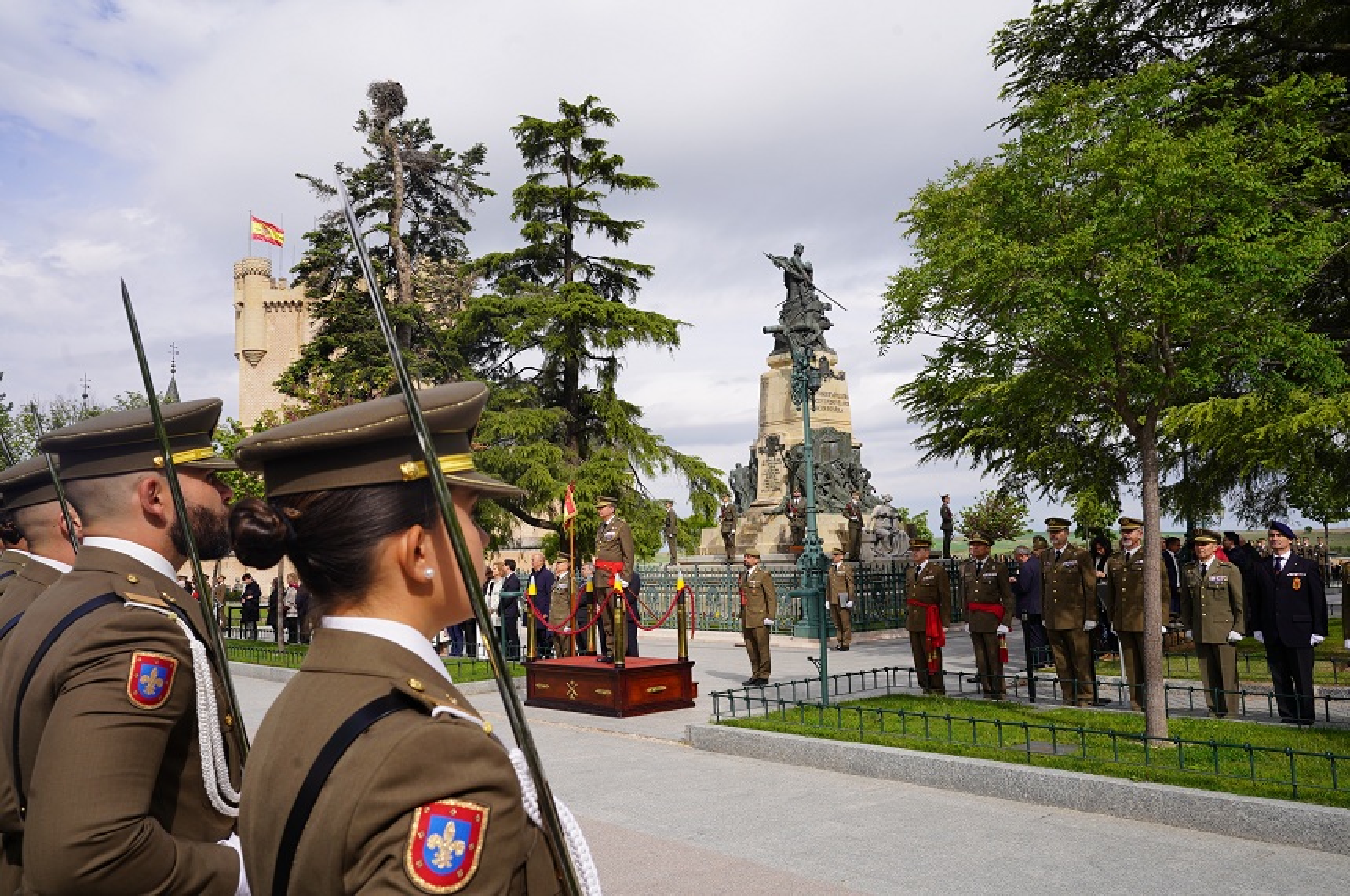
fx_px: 1049
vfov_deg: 46.3
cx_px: 675
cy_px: 448
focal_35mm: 28
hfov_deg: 65.5
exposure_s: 1/160
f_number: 10
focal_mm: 28
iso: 100
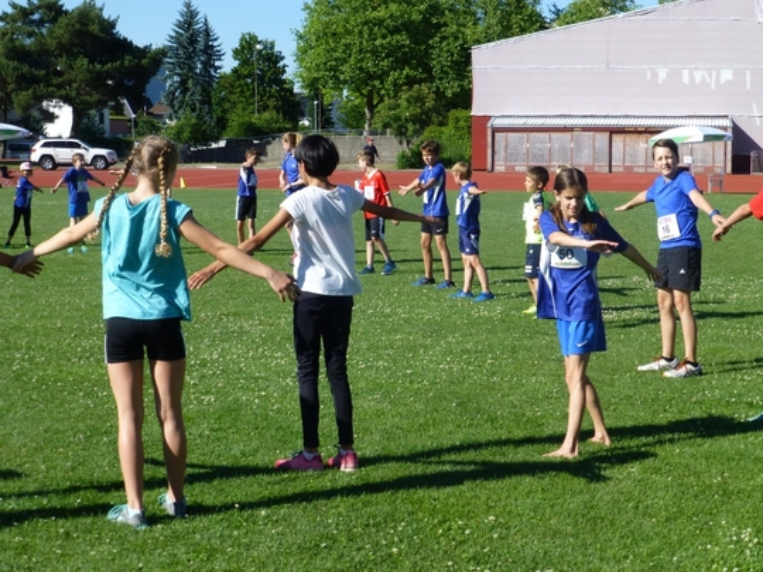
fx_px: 1455
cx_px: 382
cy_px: 286
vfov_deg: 22.3
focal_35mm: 66
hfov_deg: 29.4
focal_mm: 11.7
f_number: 4.9
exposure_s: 1/500
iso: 100
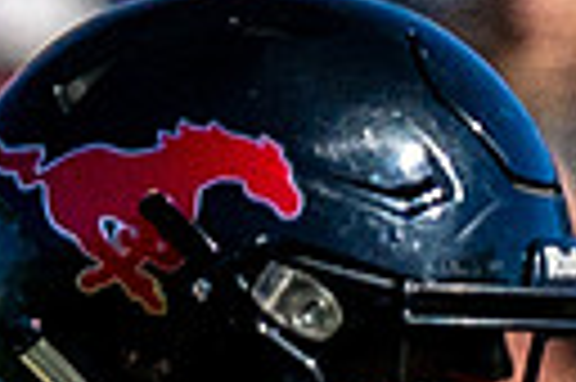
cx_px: 447
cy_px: 1764
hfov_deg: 0.6
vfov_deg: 0.4
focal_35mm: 3538
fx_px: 56536
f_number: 2.8
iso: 400
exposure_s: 1/3200
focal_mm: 200
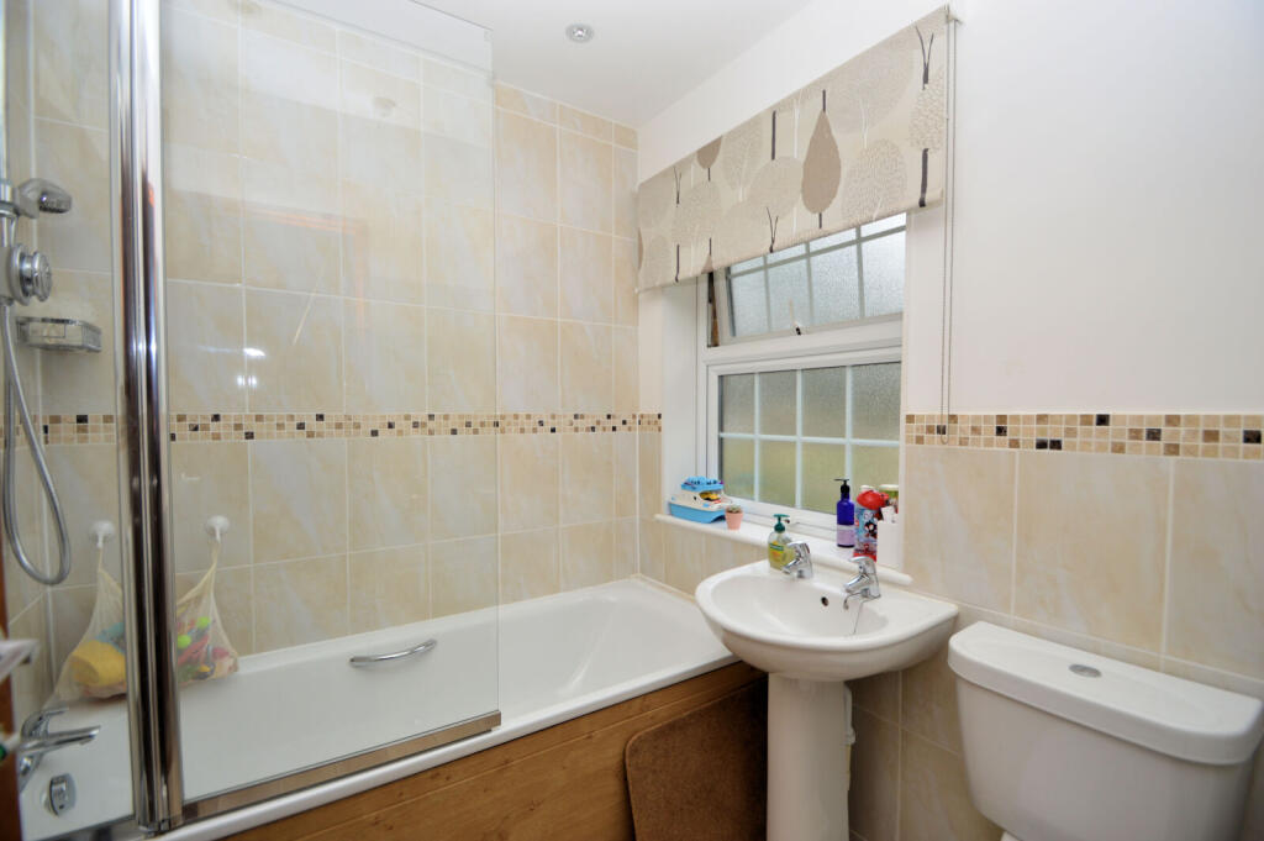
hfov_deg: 100.4
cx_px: 632
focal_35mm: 15
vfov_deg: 77.2
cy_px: 420
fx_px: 526
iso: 100
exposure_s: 1/60
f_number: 4
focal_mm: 10
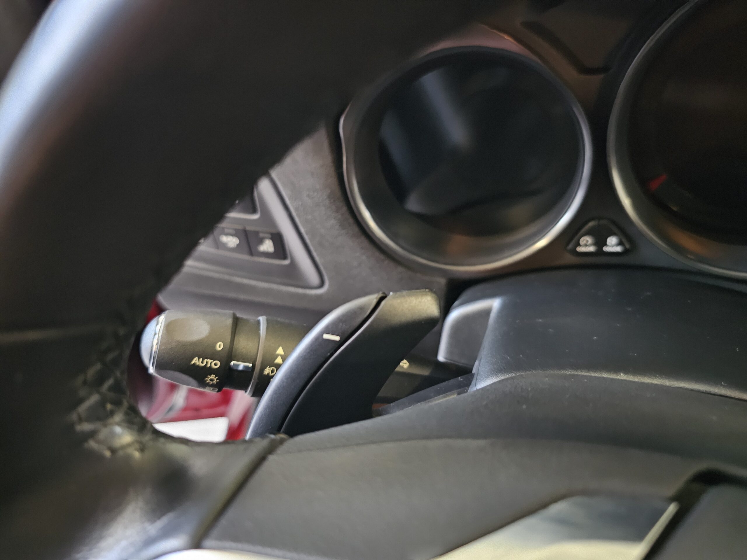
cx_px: 374
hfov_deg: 73.9
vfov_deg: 58.9
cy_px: 280
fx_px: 496
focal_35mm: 23
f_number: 1.7
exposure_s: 1/16.7
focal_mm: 6.3
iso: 1600
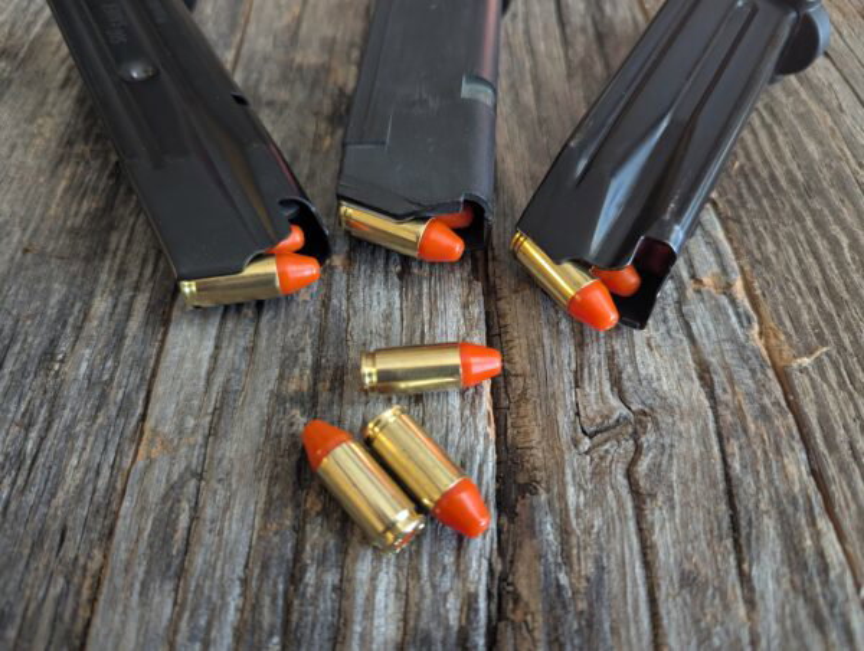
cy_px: 326
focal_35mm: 24
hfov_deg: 71.5
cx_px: 432
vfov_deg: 57.0
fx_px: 600
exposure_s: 1/66.9
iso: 559
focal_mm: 6.81
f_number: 1.85
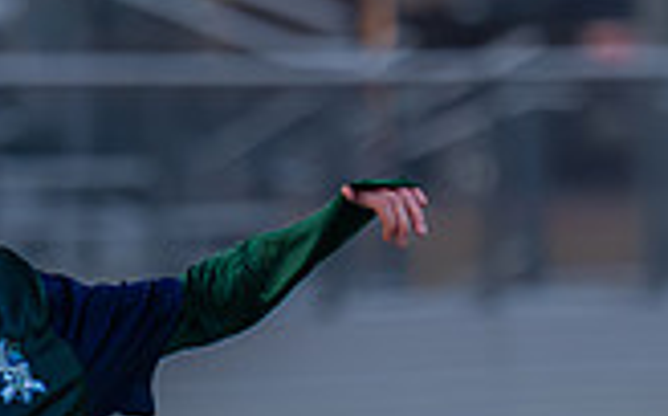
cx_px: -270
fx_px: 20635
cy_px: 817
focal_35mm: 1135
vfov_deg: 1.2
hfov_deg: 1.9
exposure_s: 1/1600
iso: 400
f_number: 2.8
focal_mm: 141
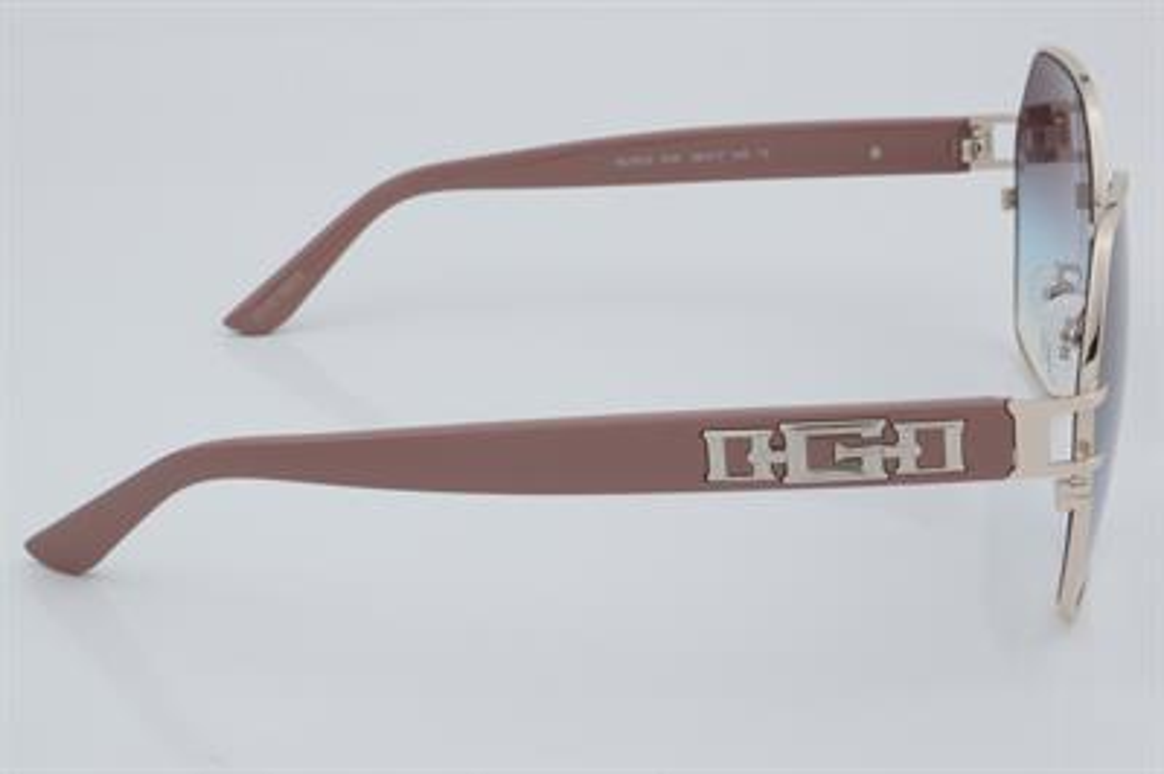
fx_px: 2423
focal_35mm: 75
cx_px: 582
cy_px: 387
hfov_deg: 27.0
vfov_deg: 18.2
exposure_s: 1/4
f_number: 32
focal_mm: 50
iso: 100
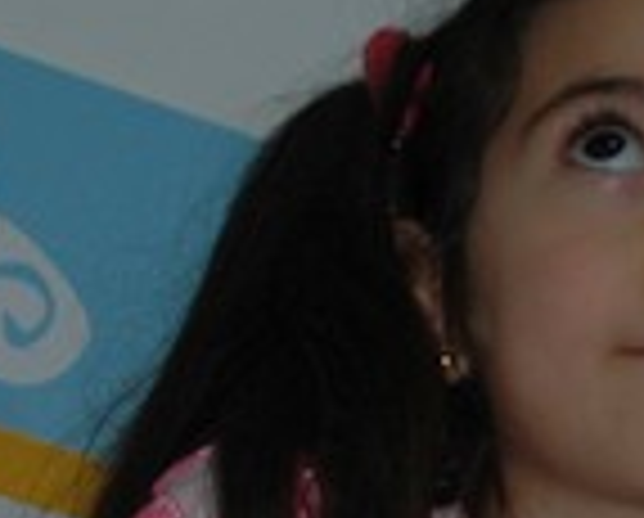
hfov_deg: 8.7
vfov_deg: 7.0
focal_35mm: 220
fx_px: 4202
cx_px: 730
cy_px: 712
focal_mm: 28
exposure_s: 1/60
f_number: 3.5
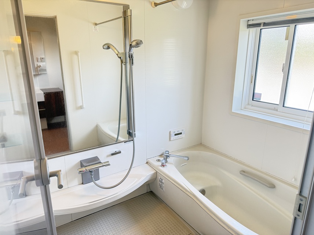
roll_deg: +0.1
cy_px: 118
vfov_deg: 56.8
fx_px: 218
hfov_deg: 71.6
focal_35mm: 24
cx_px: 157
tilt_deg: -15.8
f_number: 1.78
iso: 125
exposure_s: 1/60
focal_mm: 6.76
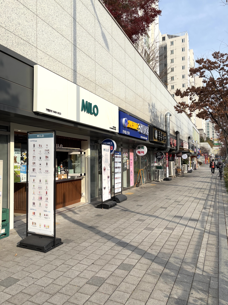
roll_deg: +0.8
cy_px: 152
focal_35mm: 26
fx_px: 228
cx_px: 114
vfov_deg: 67.3
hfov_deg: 53.1
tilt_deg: +2.5
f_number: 1.6
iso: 50
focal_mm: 5.96
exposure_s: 1/3623
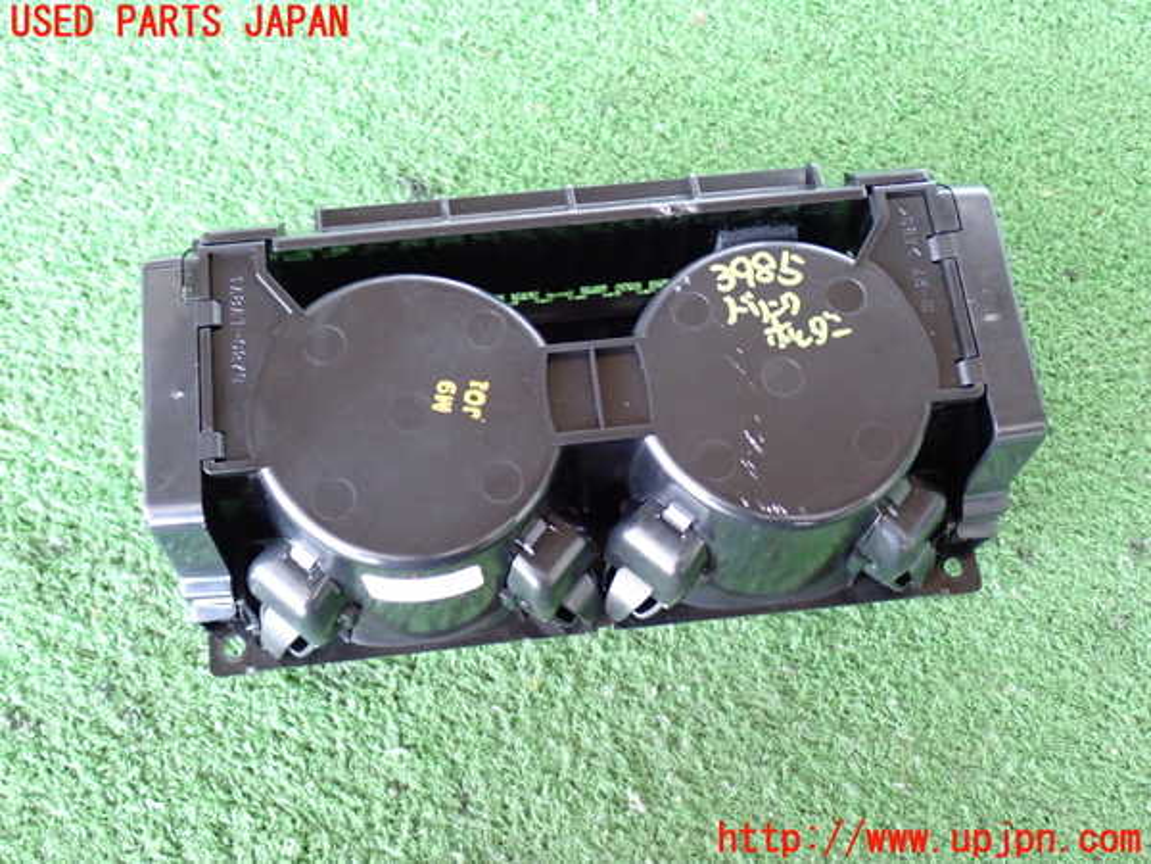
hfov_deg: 49.0
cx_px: 576
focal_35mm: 38
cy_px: 432
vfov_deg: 37.7
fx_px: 1264
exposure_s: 1/40
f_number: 2.7
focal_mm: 6.83
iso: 800
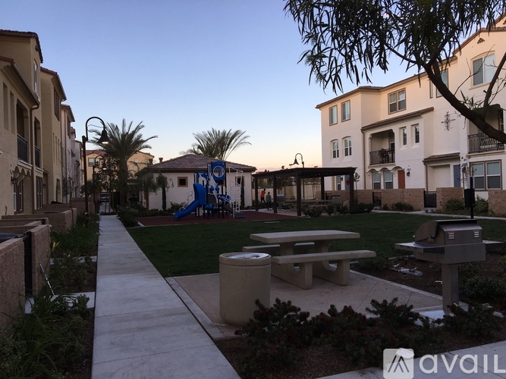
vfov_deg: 48.2
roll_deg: +1.7
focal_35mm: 29
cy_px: 190
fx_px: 424
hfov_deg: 61.7
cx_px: 253
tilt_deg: +1.5
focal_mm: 4.15
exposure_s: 1/229
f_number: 2.2
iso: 25
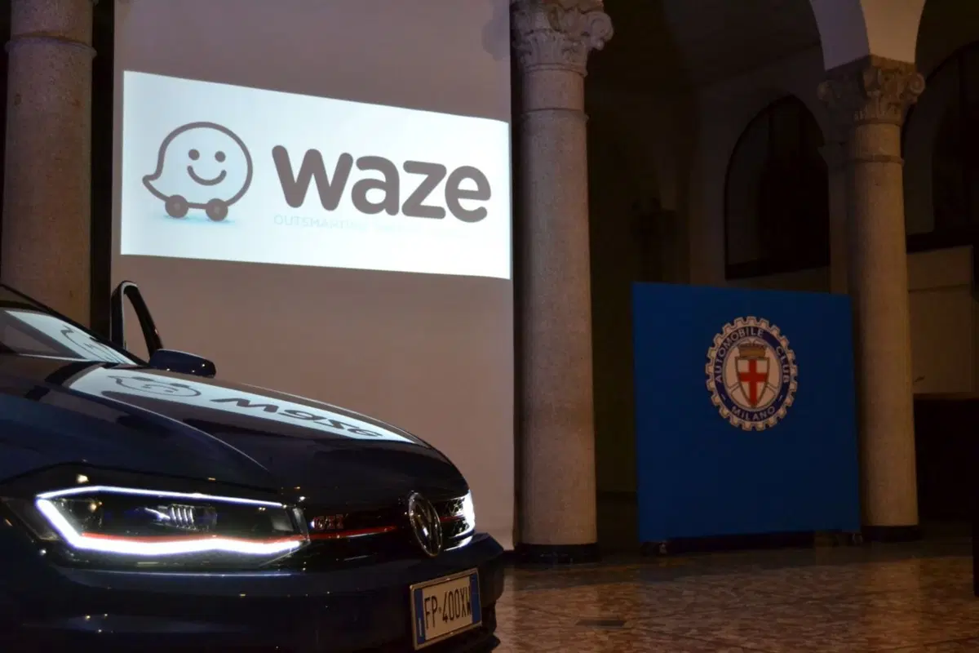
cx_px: 490
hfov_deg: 42.3
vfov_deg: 28.9
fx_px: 1264
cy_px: 326
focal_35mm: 46
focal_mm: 31
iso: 2500
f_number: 4.2
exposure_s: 1/60
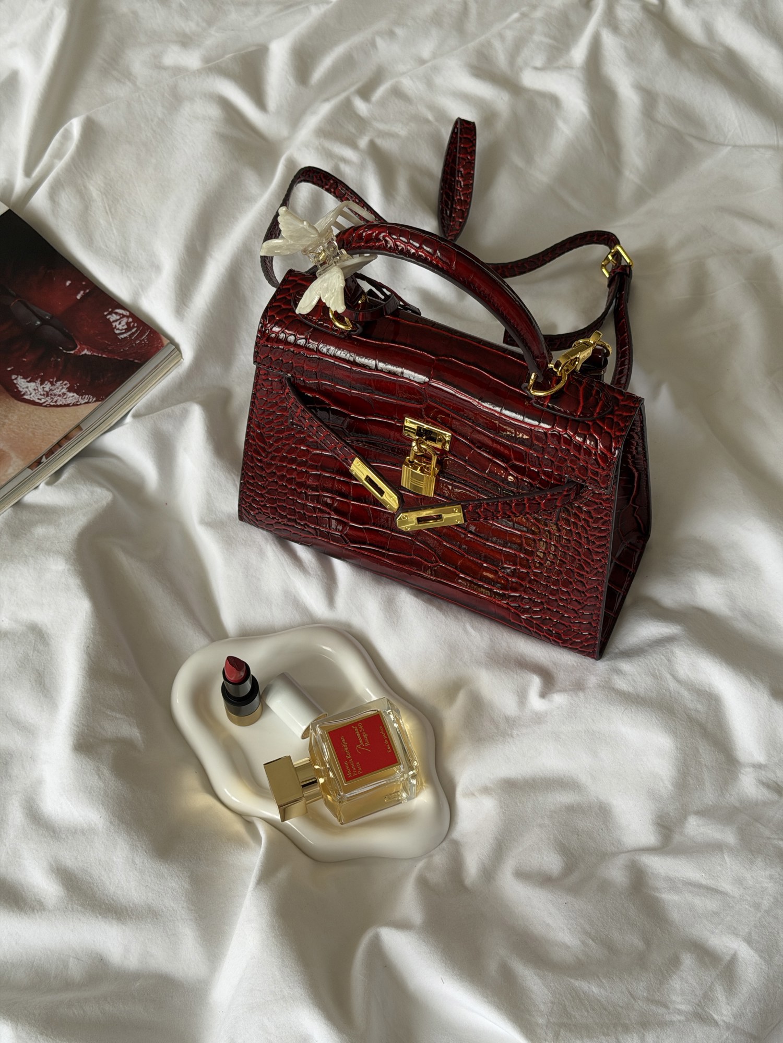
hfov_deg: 30.3
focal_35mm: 48
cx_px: 392
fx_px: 1448
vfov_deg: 39.7
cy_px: 522
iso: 125
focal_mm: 6.76
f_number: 1.78
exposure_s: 1/60
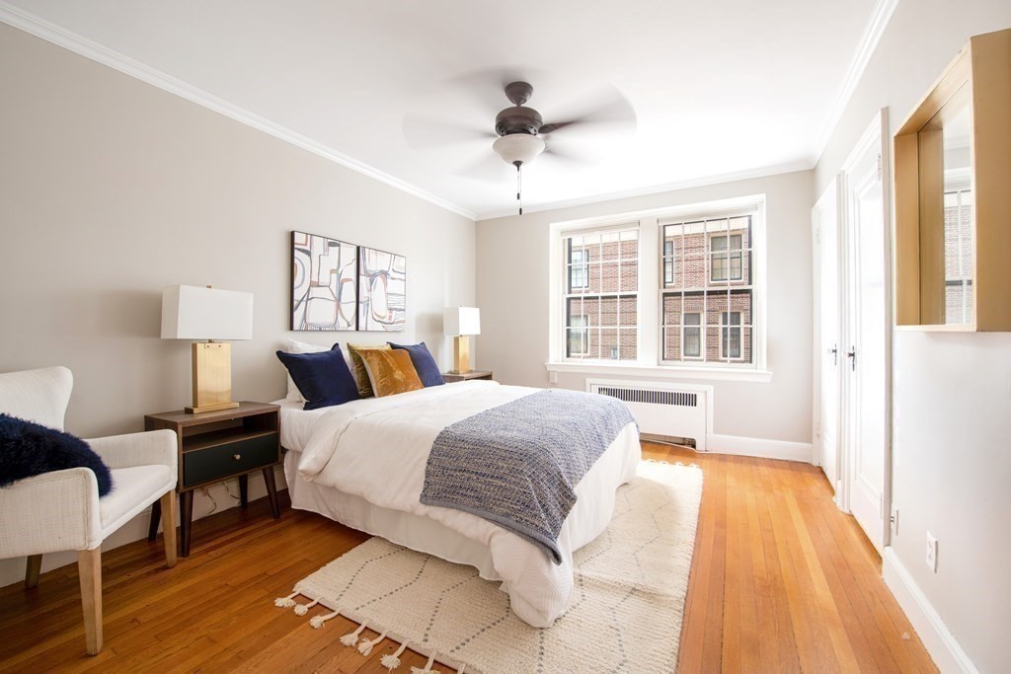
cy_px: 337
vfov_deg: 81.2
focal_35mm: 14
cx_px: 506
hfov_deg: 104.2
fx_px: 393
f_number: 7.1
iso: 160
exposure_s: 1/30
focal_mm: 14
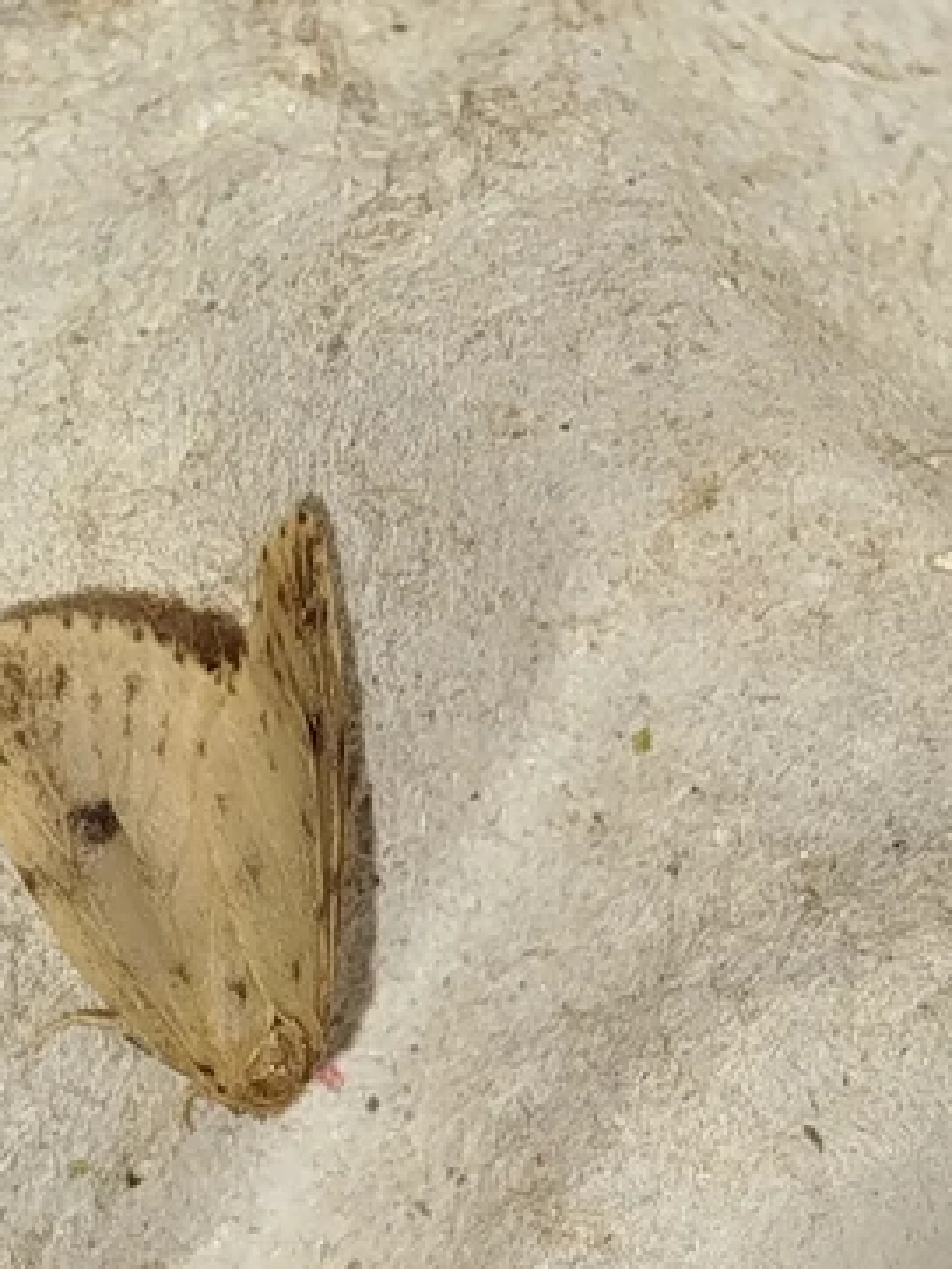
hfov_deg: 10.6
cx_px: 397
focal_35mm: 140
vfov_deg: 14.1
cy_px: 840
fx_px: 5131
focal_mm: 5.31
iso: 80
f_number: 1.7
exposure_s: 1/50
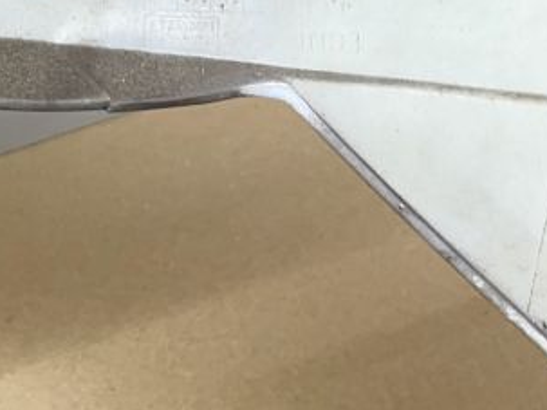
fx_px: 1627
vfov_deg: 13.8
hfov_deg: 17.2
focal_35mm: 103
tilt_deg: -50.1
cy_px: -130
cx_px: -280
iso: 64
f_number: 1.6
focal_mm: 4.2
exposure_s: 1/100
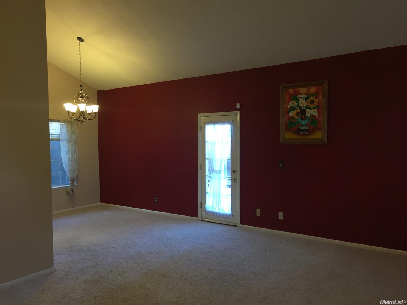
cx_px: 204
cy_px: 152
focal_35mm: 29
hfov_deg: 61.7
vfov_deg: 48.2
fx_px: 341
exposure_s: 1/30
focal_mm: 4.15
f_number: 2.2
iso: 64
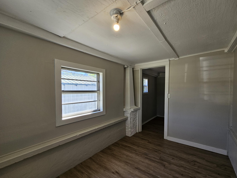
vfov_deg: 85.5
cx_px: 125
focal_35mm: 14
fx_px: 96
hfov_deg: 102.0
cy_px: 95
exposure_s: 1/120
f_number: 2.2
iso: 64
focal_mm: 2.2
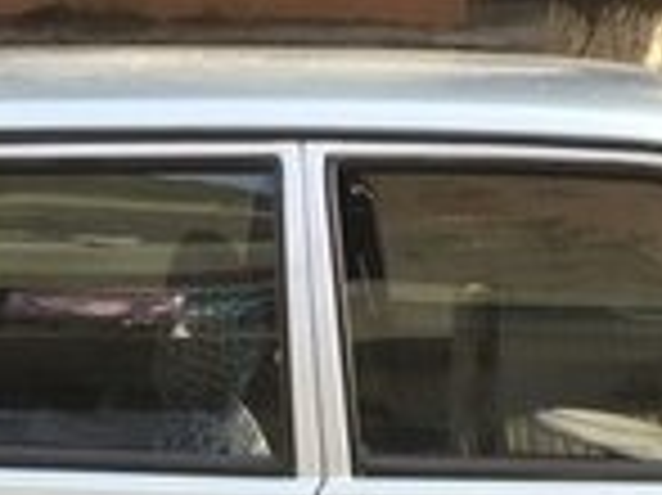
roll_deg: -1.8
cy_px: 857
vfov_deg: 10.7
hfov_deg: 15.2
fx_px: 2484
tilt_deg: -22.7
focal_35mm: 130
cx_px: 392
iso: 32
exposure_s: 1/144
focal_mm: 4.15
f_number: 2.2
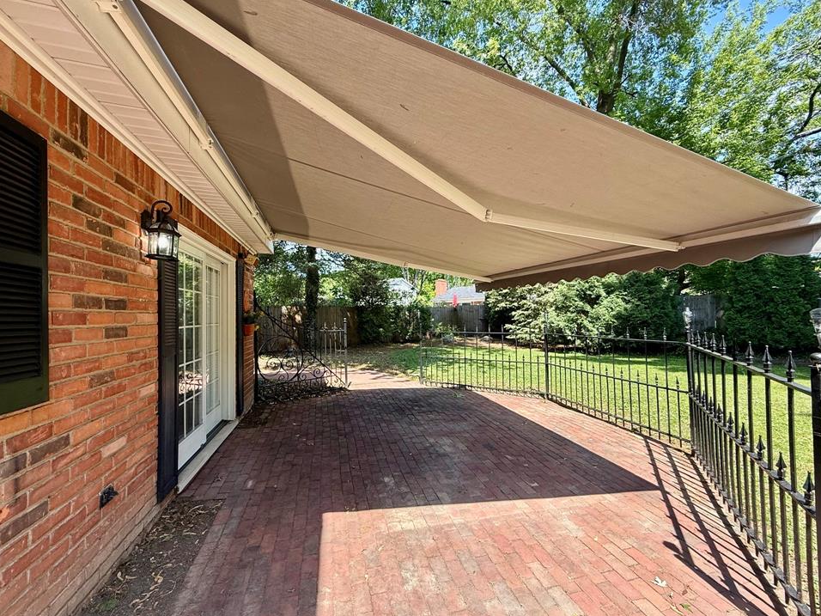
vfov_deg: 81.7
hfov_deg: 98.2
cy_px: 315
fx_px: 356
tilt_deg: +0.3
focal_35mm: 15
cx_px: 412
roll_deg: +0.3
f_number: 2.2
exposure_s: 1/308
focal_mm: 2.22
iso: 50
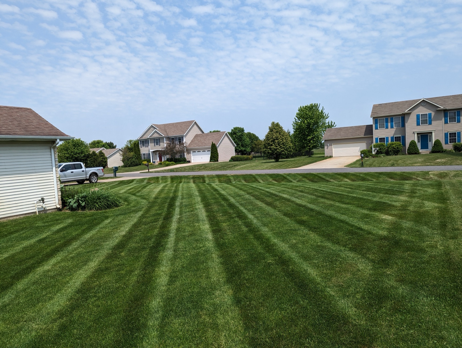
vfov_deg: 56.9
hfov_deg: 71.5
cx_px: 231
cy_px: 174
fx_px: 321
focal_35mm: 24
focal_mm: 6.81
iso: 51
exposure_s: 1/1855
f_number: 1.85
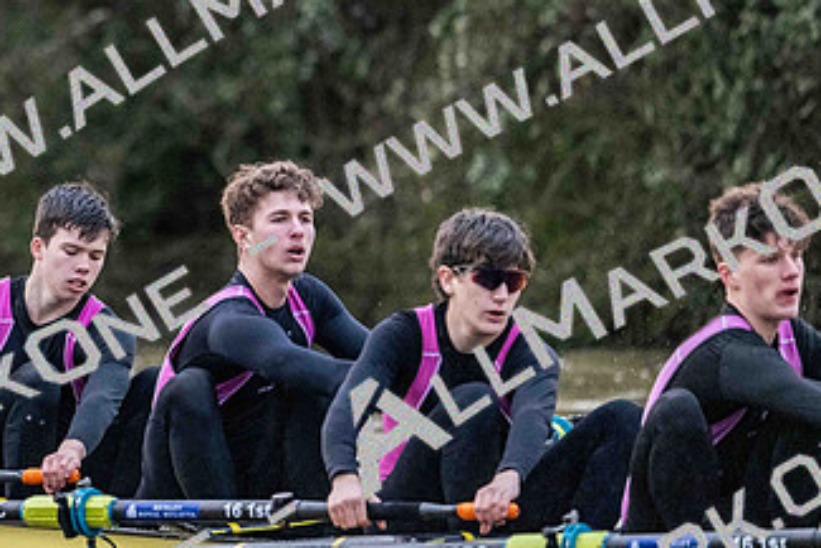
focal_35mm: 713
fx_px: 16267
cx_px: 134
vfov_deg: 1.9
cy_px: 259
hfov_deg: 2.9
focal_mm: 400
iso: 10000
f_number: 4.5
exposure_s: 1/1600
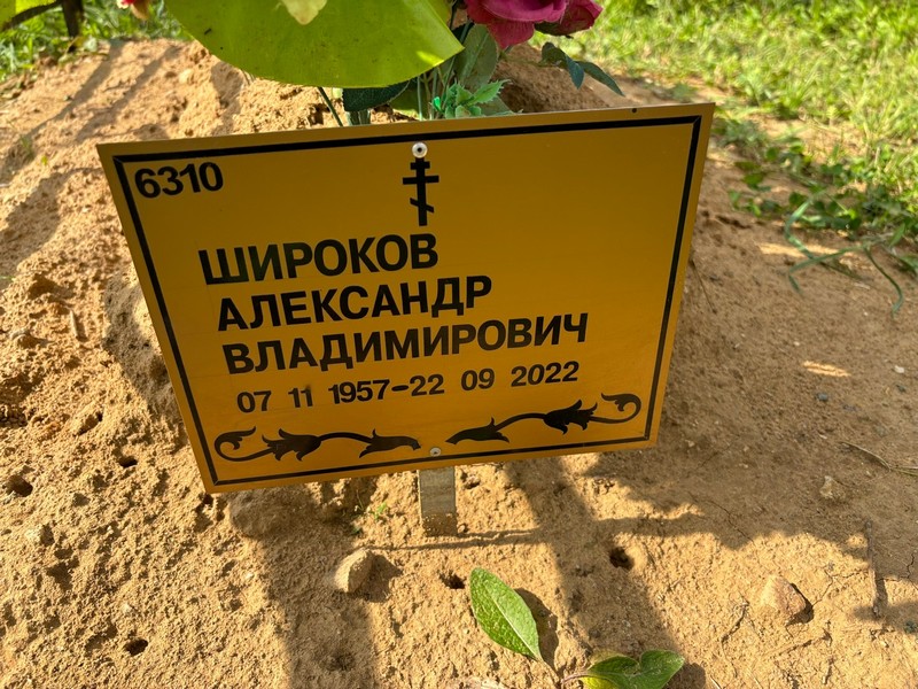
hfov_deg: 67.3
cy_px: 344
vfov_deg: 53.1
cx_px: 459
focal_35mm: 26
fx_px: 690
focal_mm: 5.96
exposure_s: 1/1328
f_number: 1.6
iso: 50
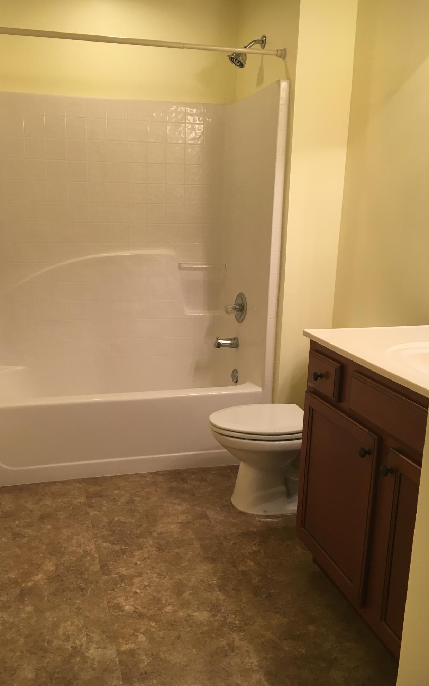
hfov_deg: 40.5
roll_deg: -1.3
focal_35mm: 31
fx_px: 580
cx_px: 177
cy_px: 344
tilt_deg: -13.5
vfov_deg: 61.2
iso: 64
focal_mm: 4.15
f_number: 2.2
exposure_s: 1/30
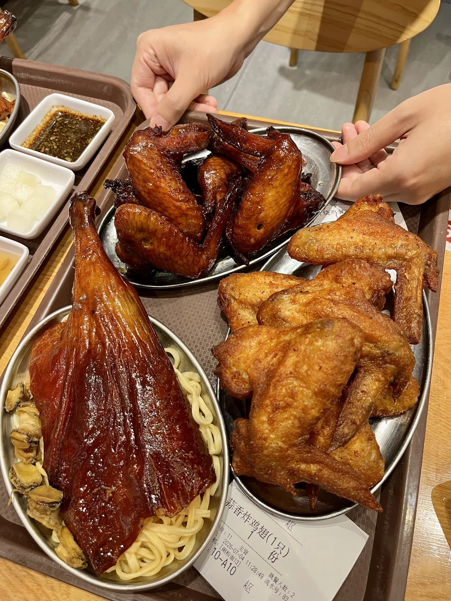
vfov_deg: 67.3
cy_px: 300
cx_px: 226
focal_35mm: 26
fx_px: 452
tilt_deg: -62.8
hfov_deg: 53.1
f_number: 1.6
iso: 80
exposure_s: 1/50
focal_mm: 5.1
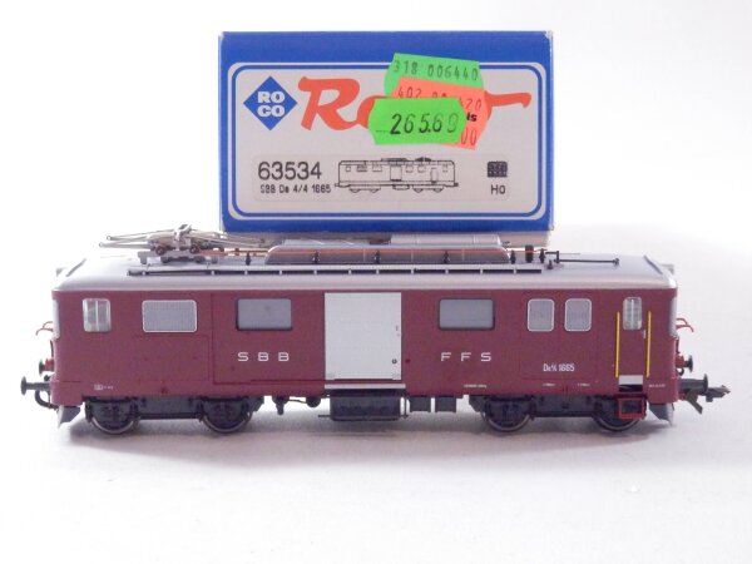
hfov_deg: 29.4
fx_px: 1434
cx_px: 376
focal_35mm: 66
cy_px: 282
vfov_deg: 22.3
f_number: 4.4
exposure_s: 1/160
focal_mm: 11.9
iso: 2000
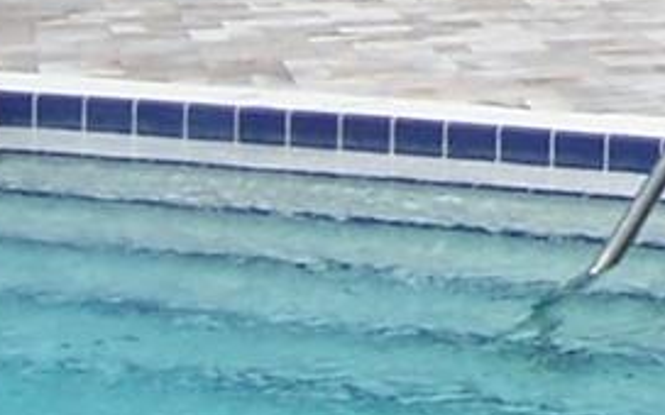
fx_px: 3733
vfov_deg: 6.2
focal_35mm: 206
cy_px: -369
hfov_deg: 8.8
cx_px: 1802
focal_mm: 5.5
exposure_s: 1/750
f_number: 5.6
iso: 80
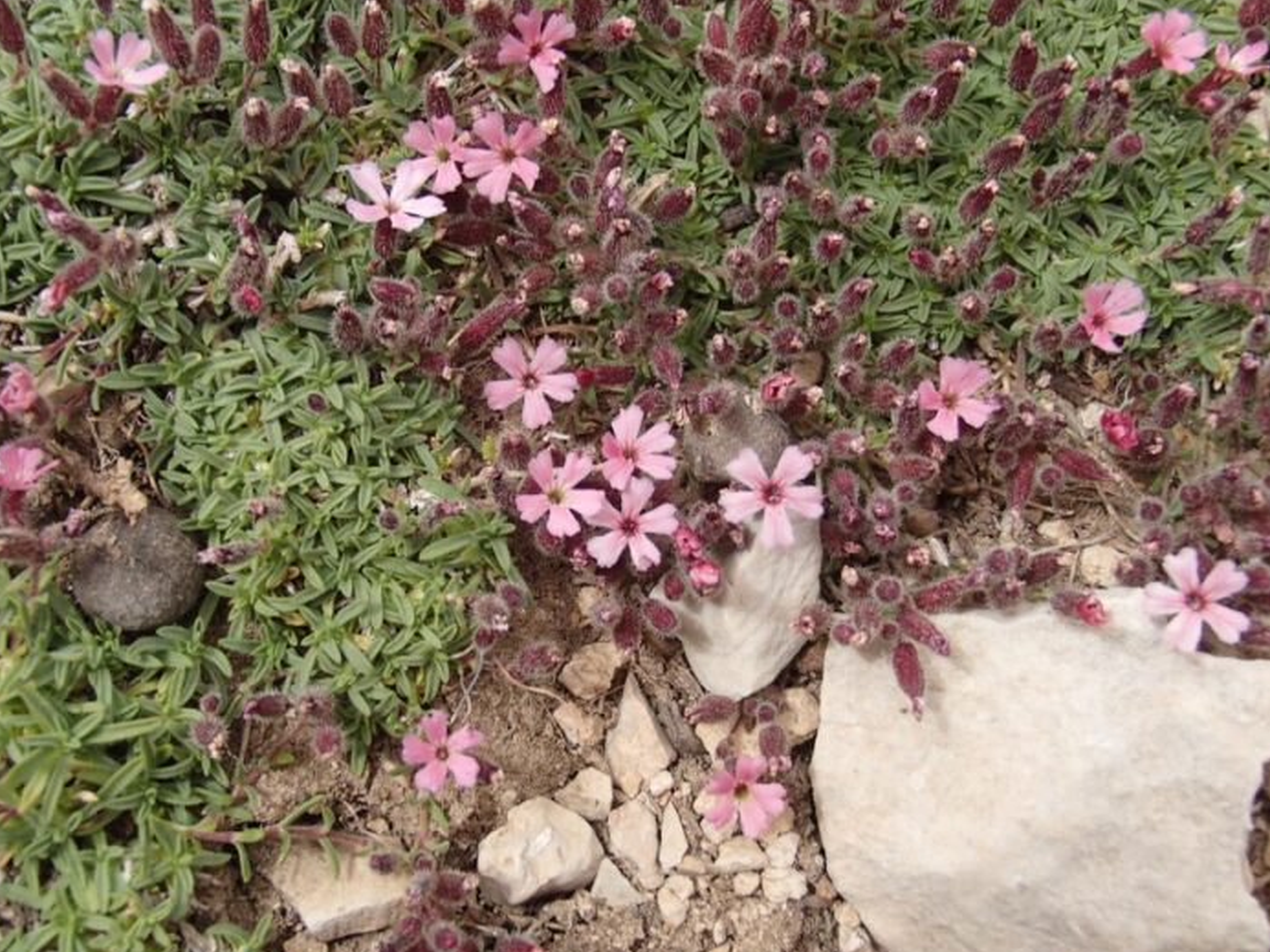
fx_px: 1504
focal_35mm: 41
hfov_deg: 45.7
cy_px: 509
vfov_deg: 35.1
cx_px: 596
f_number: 4.7
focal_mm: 6.64
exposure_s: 1/500
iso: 100
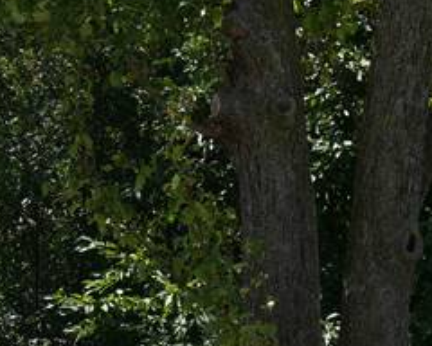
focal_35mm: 169
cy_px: 760
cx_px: 538
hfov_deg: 11.2
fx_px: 2161
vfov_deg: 8.5
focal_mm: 18
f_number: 8
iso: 100
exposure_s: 1/160
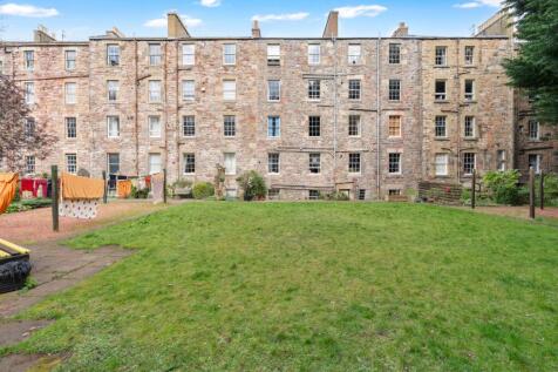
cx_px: 279
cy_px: 186
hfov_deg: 96.8
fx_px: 248
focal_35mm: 16
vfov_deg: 73.7
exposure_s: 1/250
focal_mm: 16
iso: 200
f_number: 5.6
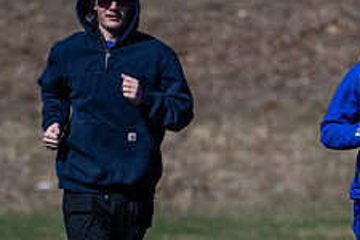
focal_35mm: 1305
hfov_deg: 1.6
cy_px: 168
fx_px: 13049
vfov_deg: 1.1
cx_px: 225
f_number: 5.6
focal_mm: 400
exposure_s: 1/1600
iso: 125
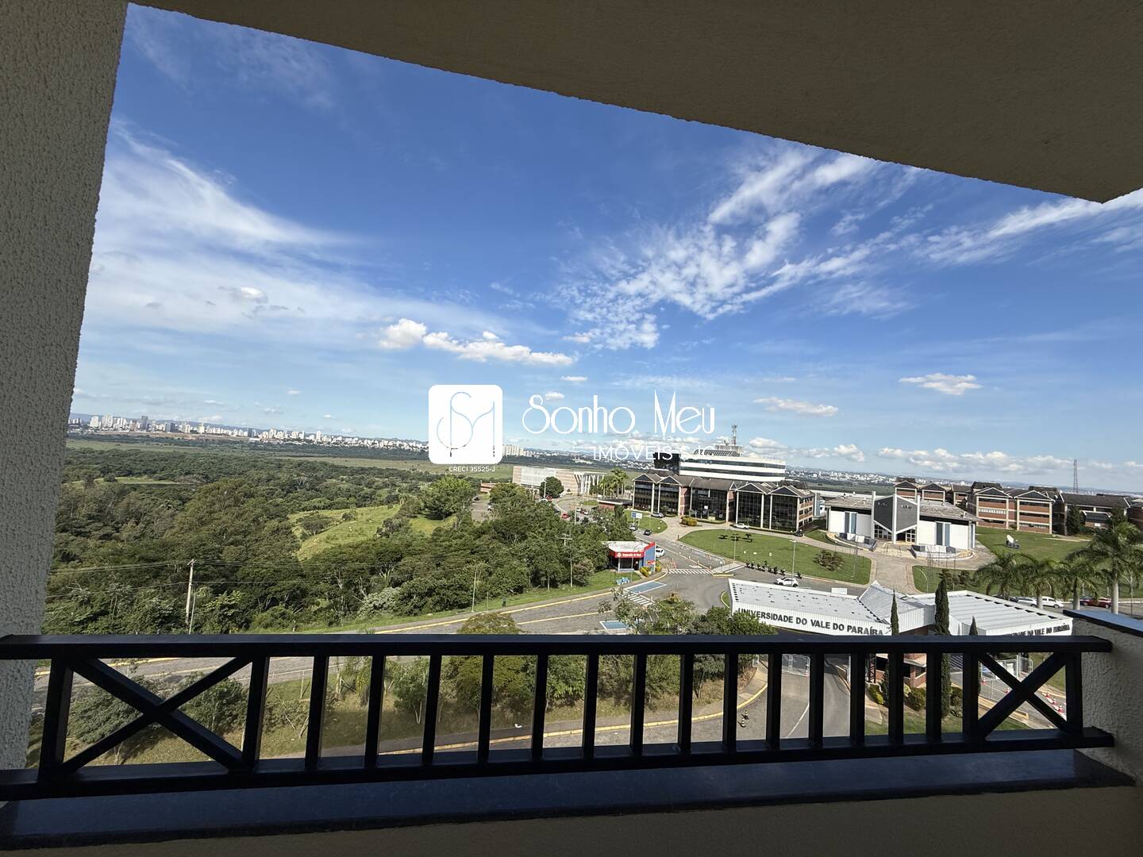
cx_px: 572
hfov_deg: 102.1
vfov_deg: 85.7
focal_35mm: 14
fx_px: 462
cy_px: 428
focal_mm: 2.22
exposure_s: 1/2506
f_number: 2.2
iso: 50
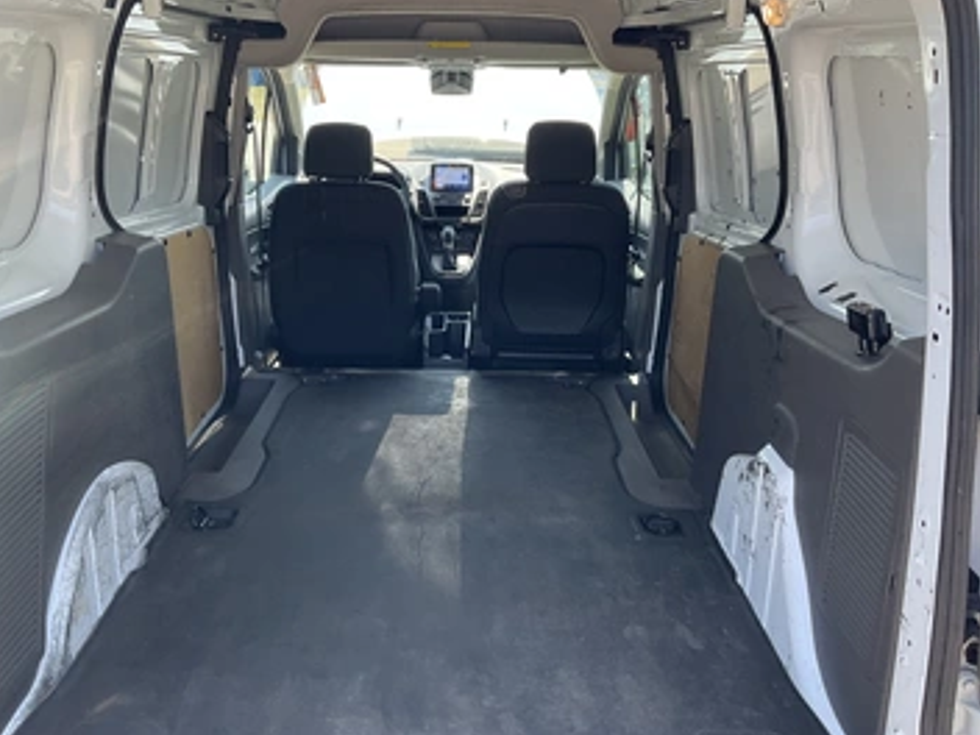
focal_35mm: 33
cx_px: 459
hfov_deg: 55.3
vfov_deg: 42.9
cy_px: 342
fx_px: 934
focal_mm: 3
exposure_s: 1/168
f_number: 1.8
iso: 32
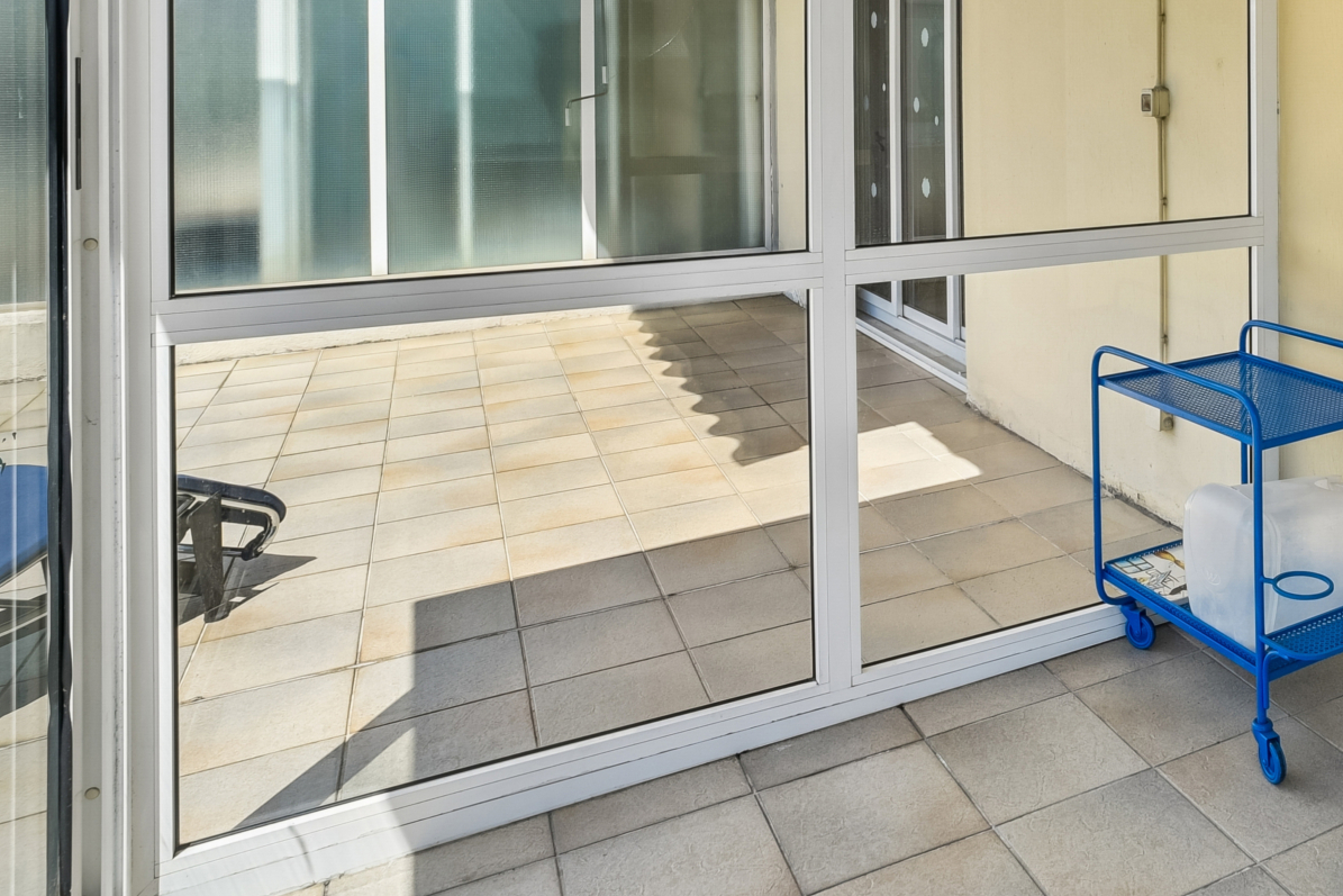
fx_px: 1119
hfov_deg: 54.8
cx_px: 1180
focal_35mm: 30
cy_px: 65
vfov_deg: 39.9
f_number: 11
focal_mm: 14
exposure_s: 1/30
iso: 125
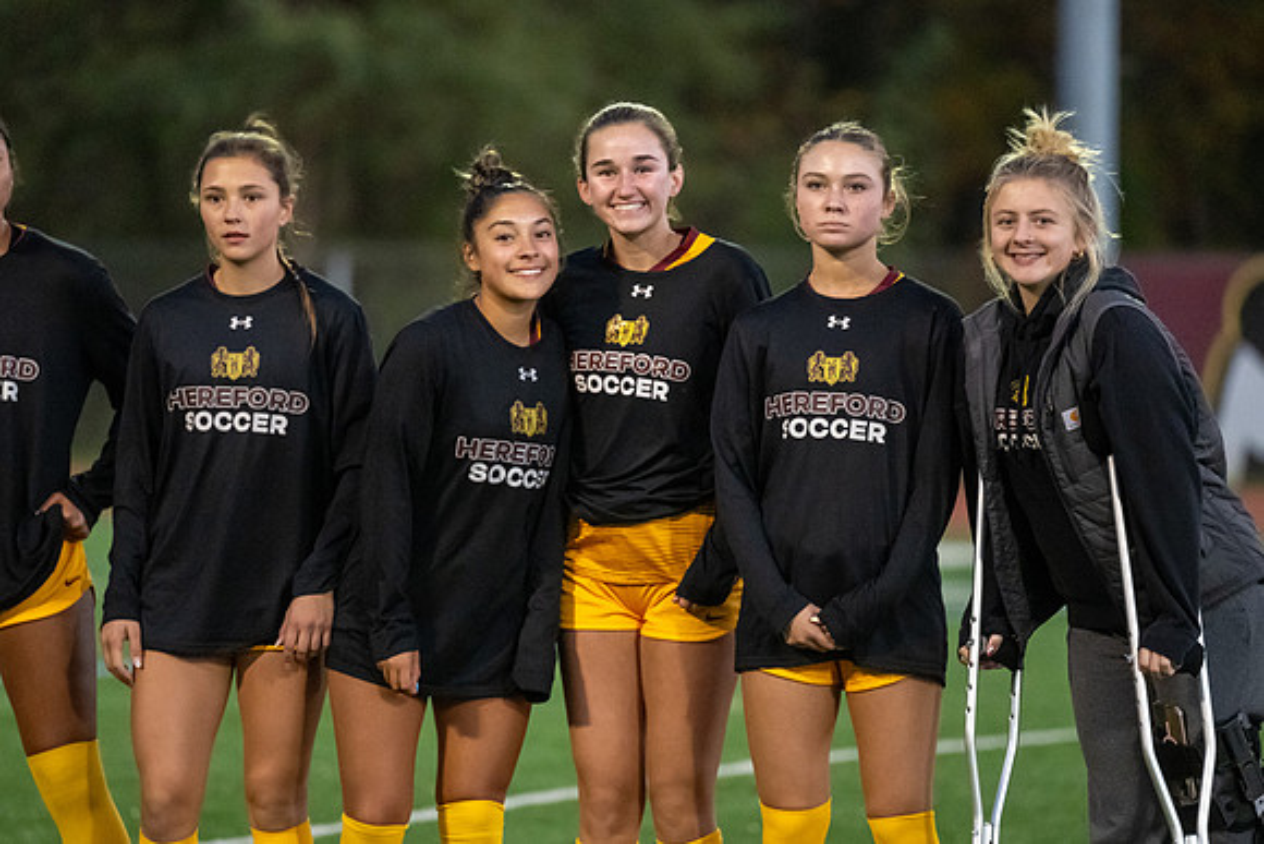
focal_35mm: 261
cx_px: 587
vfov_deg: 5.3
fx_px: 9169
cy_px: 497
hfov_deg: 7.9
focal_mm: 200
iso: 9000
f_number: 2.8
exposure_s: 1/1000
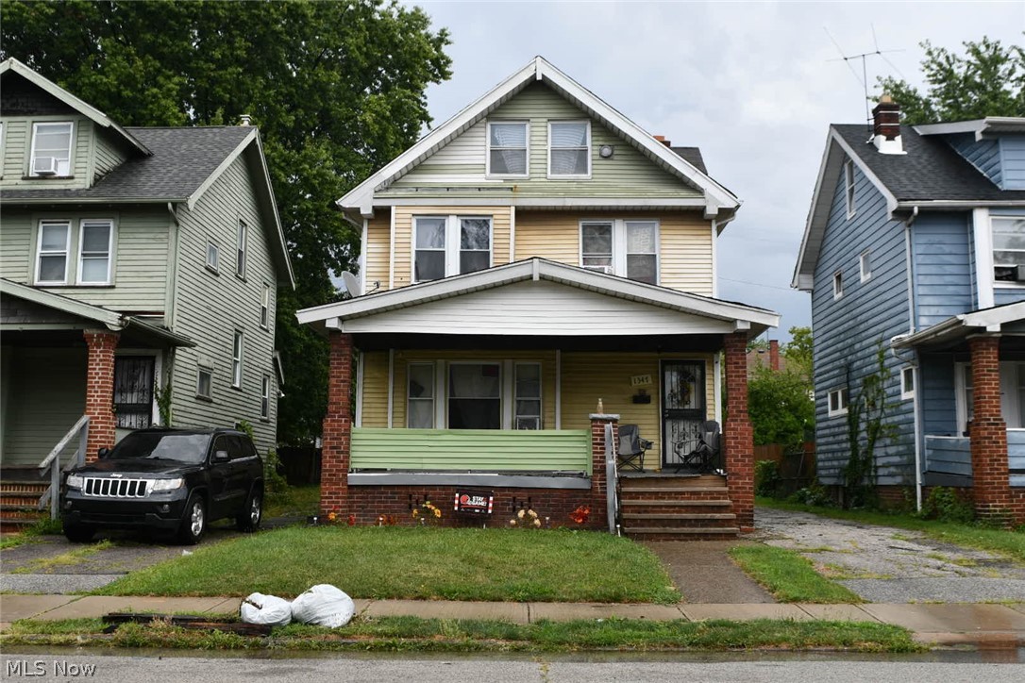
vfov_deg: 36.9
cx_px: 512
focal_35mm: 36
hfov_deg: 53.1
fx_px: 1025
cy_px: 342
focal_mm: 24
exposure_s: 1/250
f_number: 8
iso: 160
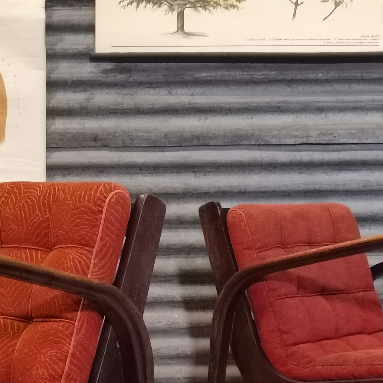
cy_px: 328
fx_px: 1490
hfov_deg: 14.6
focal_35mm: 119
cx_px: 123
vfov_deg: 14.5
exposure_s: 1/33.3
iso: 640
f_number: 1.9
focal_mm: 6.71
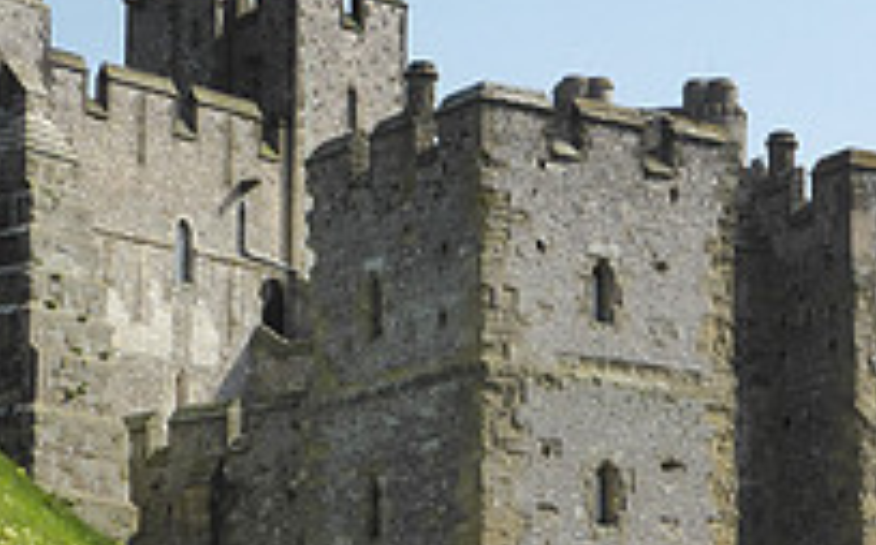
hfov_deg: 14.1
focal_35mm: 148
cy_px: 354
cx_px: 554
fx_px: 3529
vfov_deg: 8.8
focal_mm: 8.5
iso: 200
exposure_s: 1/640
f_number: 5
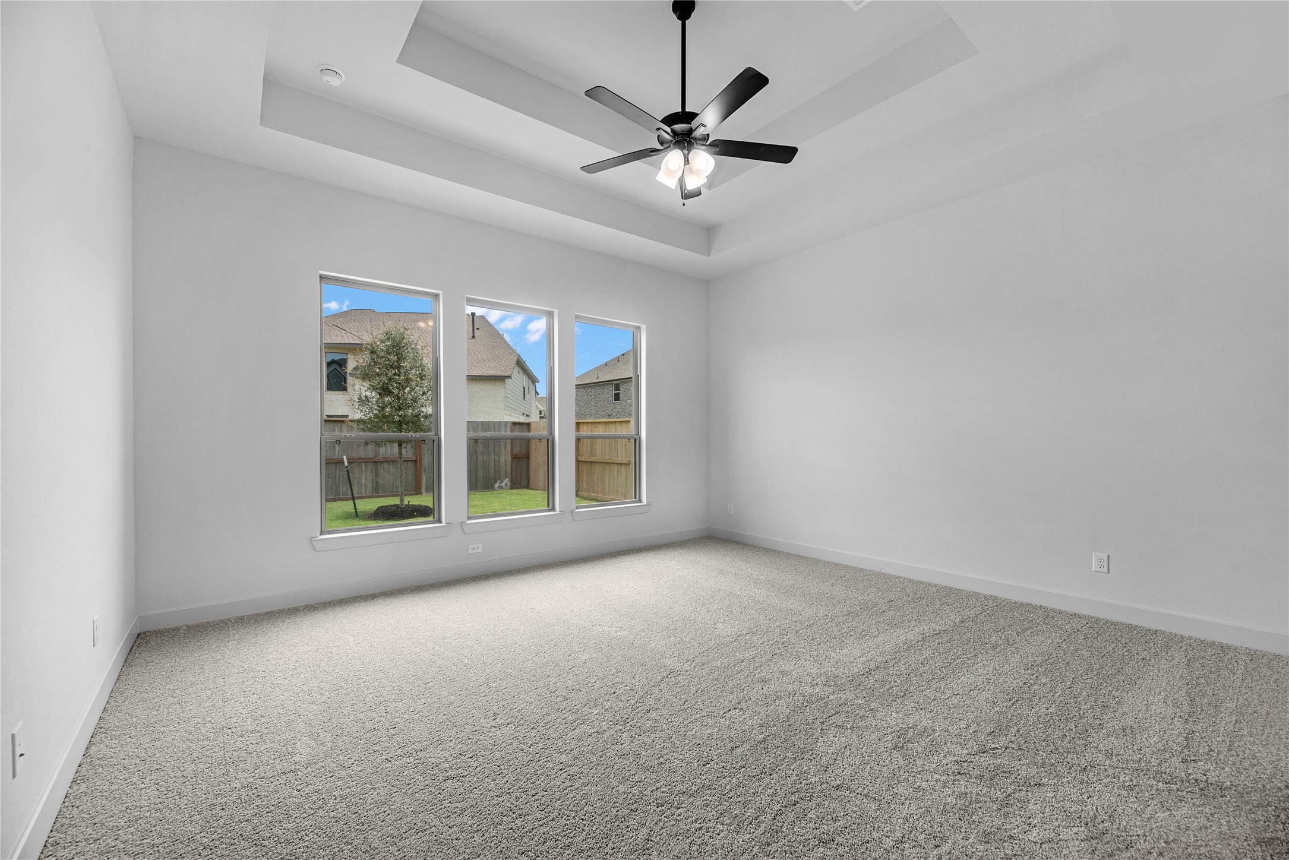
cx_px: 644
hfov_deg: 104.2
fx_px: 501
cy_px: 430
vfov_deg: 81.2
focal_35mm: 14
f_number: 9
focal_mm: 14
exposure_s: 1/60
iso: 250
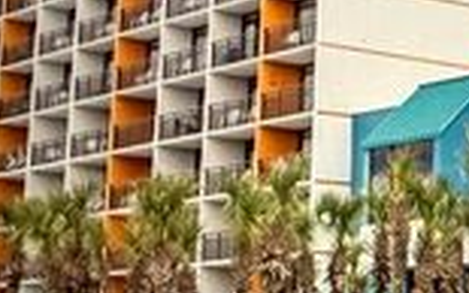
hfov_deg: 21.5
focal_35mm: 82
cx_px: 687
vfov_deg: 15.8
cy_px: 68
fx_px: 1048
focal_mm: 2.22
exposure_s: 1/60
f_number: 2.2
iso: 320
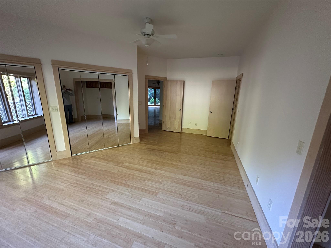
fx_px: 134
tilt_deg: -12.0
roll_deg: -2.2
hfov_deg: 102.1
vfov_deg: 85.7
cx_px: 166
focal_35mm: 14
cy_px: 124
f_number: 2.2
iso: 640
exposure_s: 1/60
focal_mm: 2.22
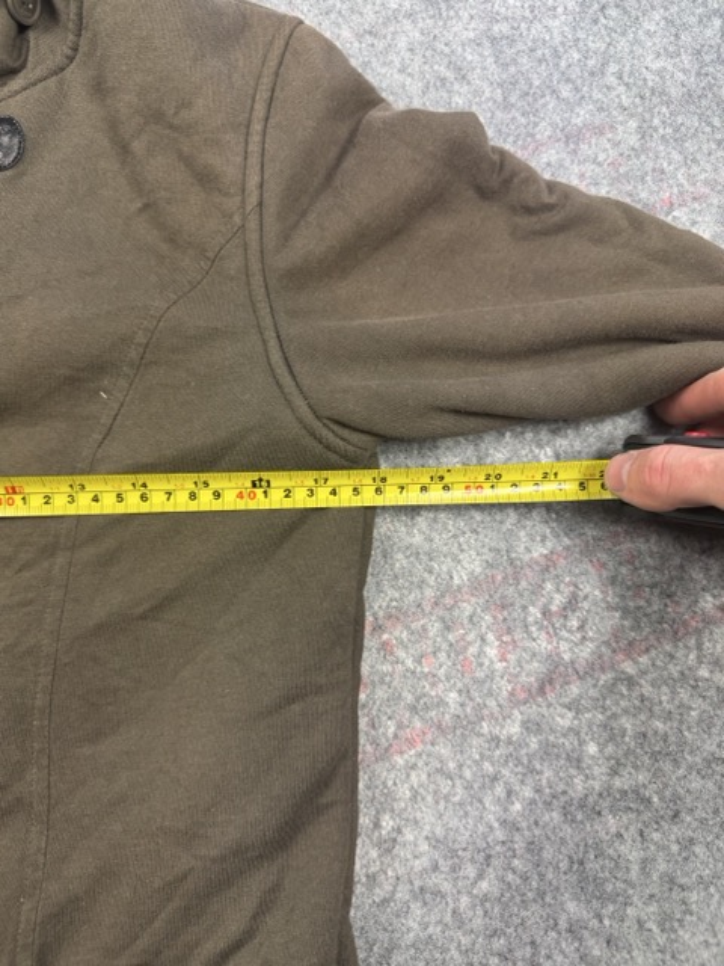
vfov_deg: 71.6
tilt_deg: -59.4
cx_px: 362
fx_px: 669
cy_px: 483
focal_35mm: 24
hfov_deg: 56.8
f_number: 1.78
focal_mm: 6.76
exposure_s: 1/100
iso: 125
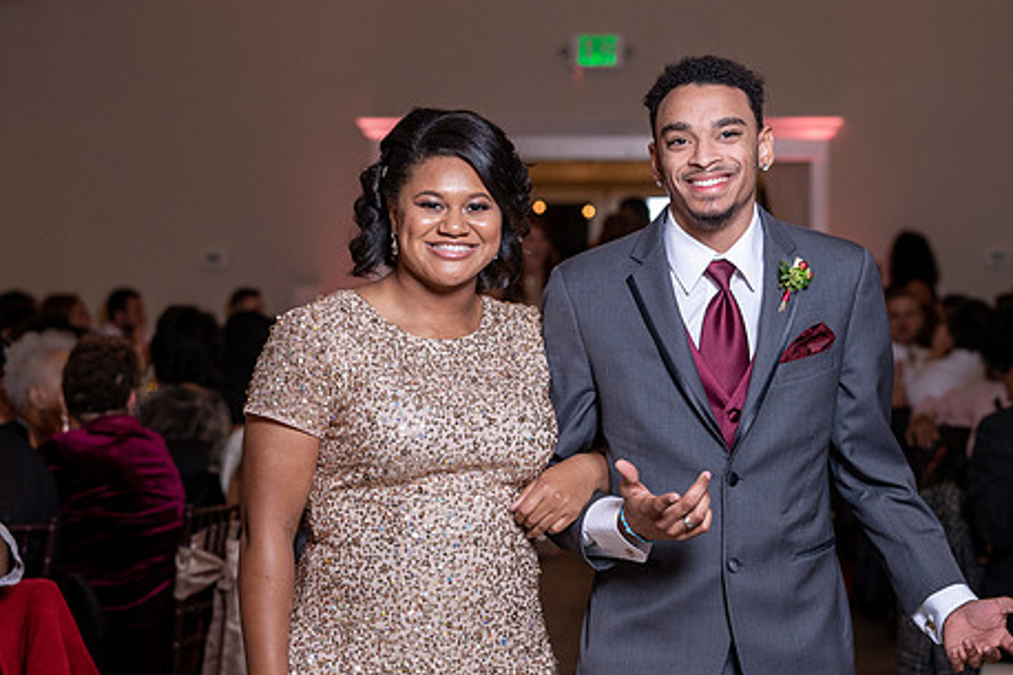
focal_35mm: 106
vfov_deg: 12.9
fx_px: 2981
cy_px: 379
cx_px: 613
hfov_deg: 19.3
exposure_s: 1/200
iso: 800
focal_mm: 70
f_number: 4
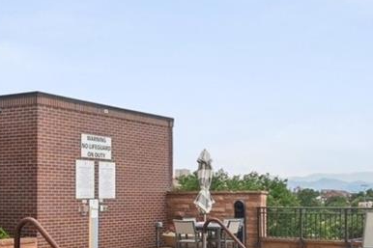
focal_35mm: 58
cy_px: 185
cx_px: 218
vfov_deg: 23.1
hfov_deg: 34.4
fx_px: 601
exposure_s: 1/400
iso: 400
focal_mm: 14
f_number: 11
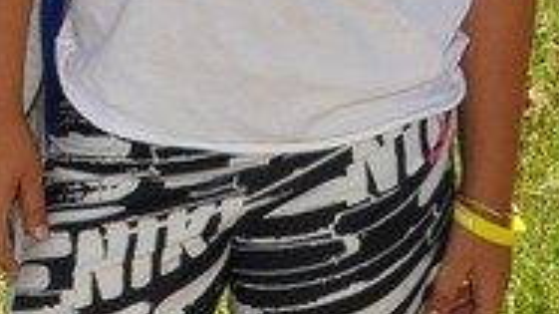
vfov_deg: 7.5
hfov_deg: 11.8
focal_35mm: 155
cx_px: -685
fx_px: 2296
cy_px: -293
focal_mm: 18
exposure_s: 1/200
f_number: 22
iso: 400
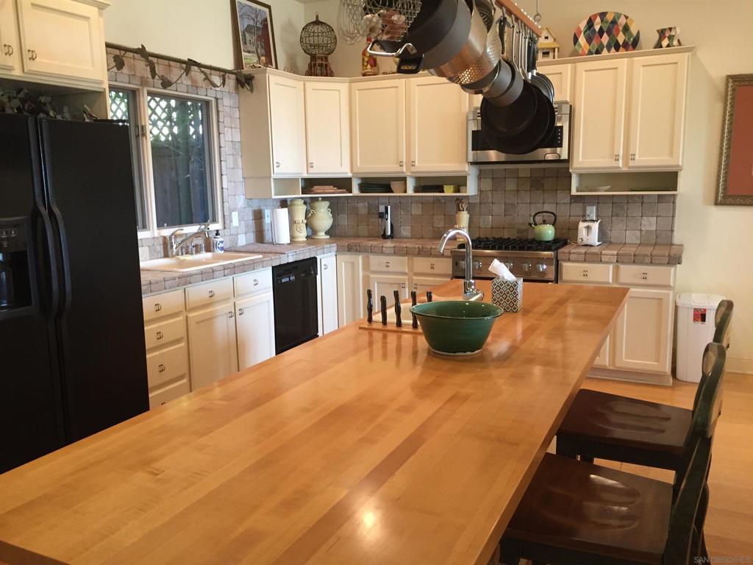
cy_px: 282
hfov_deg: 61.7
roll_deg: +1.8
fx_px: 631
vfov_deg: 48.2
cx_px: 376
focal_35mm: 29
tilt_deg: -8.2
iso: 125
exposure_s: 1/30
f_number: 2.2
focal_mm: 4.15
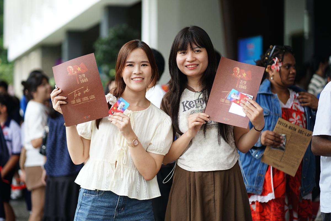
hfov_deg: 23.9
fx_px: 781
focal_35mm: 85
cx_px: 166
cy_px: 110
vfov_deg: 16.1
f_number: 2
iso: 160
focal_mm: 85
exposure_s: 1/1250
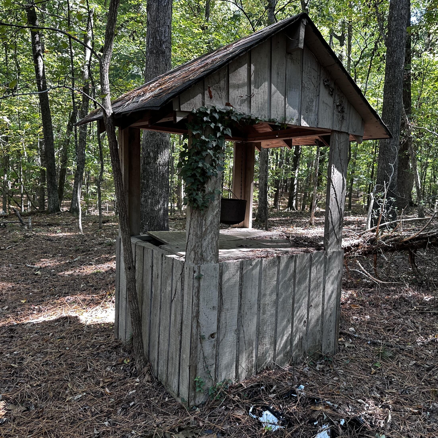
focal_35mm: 29
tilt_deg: -5.2
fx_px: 415
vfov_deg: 55.6
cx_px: 254
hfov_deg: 55.4
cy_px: 223
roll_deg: -3.1
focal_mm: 6.86
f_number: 1.78
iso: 160
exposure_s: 1/121
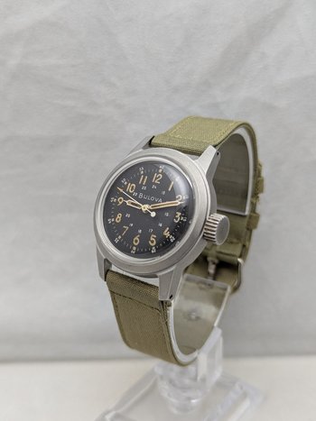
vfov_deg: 39.7
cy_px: 210
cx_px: 158
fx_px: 585
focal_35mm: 48
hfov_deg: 30.3
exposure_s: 1/30
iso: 51
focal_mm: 6.81
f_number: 1.85
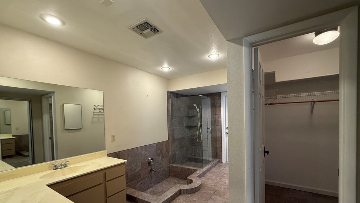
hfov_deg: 99.4
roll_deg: +1.6
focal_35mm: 16
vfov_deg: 66.4
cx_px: 183
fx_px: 153
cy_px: 123
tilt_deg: -1.3
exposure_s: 1/120
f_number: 2.2
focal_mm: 2.22
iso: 320
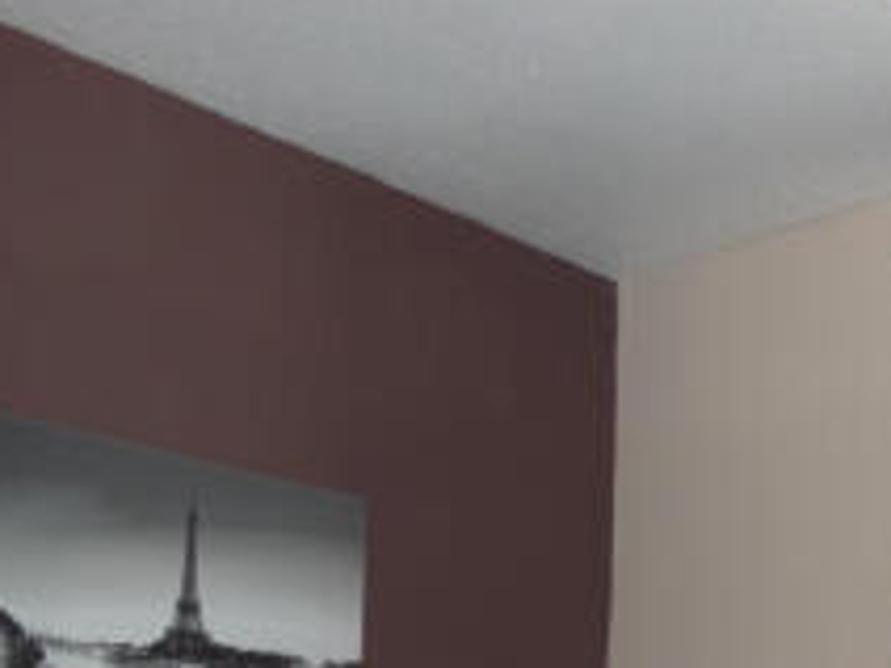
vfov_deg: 20.1
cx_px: 733
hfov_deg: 28.7
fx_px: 1699
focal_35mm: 66
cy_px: 901
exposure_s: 1/30
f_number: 3.2
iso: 120
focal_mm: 4
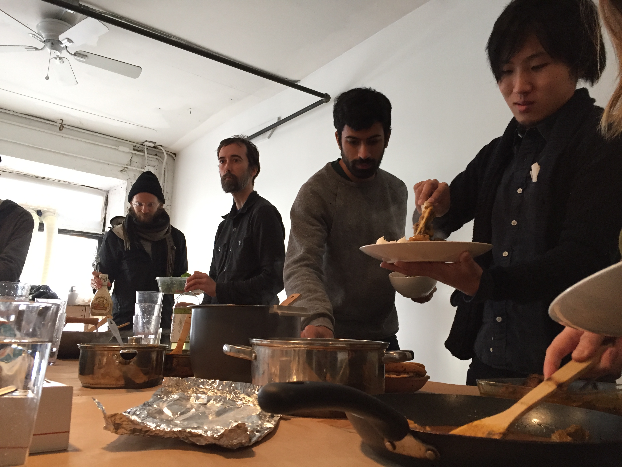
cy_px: 234
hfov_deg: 61.7
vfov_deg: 48.2
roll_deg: -1.7
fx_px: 521
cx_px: 311
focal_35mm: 29
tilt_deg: +11.1
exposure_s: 1/30
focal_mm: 4.15
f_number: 2.2
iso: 125
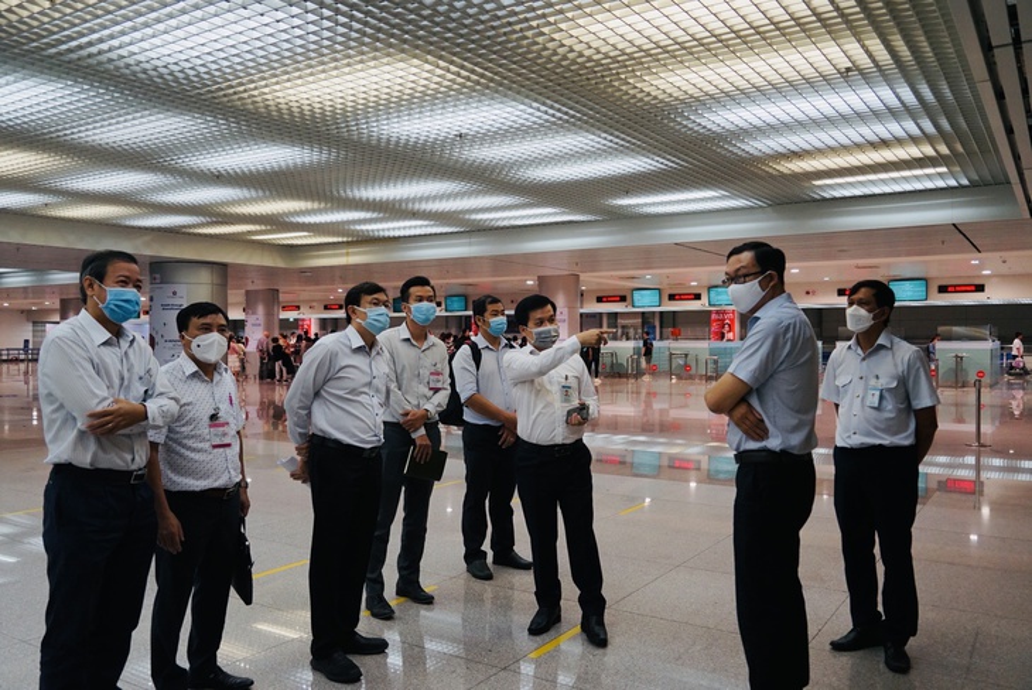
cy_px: 345
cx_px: 516
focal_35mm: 29
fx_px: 832
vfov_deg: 45.0
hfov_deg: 63.6
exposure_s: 1/160
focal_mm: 29
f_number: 4
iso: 1600
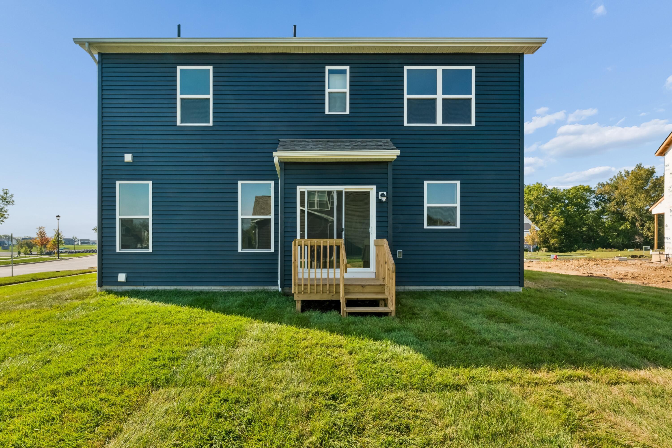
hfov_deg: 95.3
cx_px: 336
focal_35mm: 16
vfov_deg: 72.4
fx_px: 306
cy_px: 224
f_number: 22
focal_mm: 16.4
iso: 800
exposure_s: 1/100
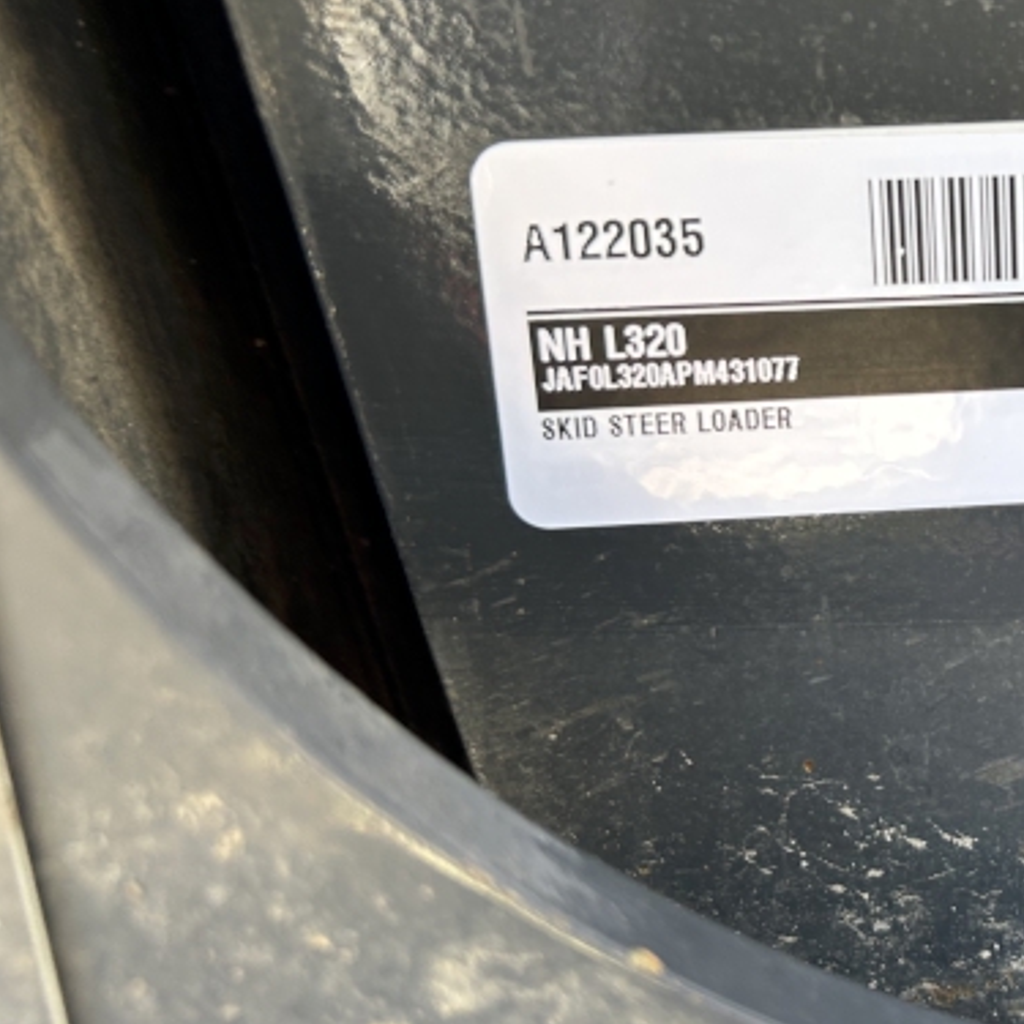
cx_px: 1057
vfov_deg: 34.7
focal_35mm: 49
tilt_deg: -16.3
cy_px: 494
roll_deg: +1.3
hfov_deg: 31.7
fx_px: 1640
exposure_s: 1/121
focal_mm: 5.7
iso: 80
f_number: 1.5
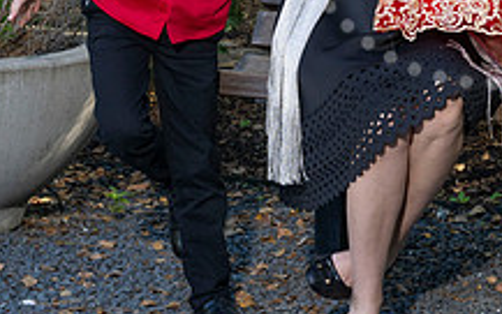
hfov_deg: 12.2
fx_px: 2328
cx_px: 466
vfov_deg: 7.6
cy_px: -119
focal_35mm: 170
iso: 320
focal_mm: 52
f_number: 5.6
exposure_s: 1/200
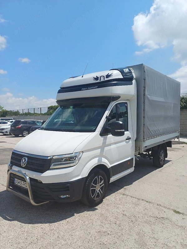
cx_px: 94
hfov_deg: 54.9
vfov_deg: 69.4
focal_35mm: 25
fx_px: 180
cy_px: 124
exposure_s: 1/2000
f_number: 1.8
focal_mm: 4.65
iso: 50
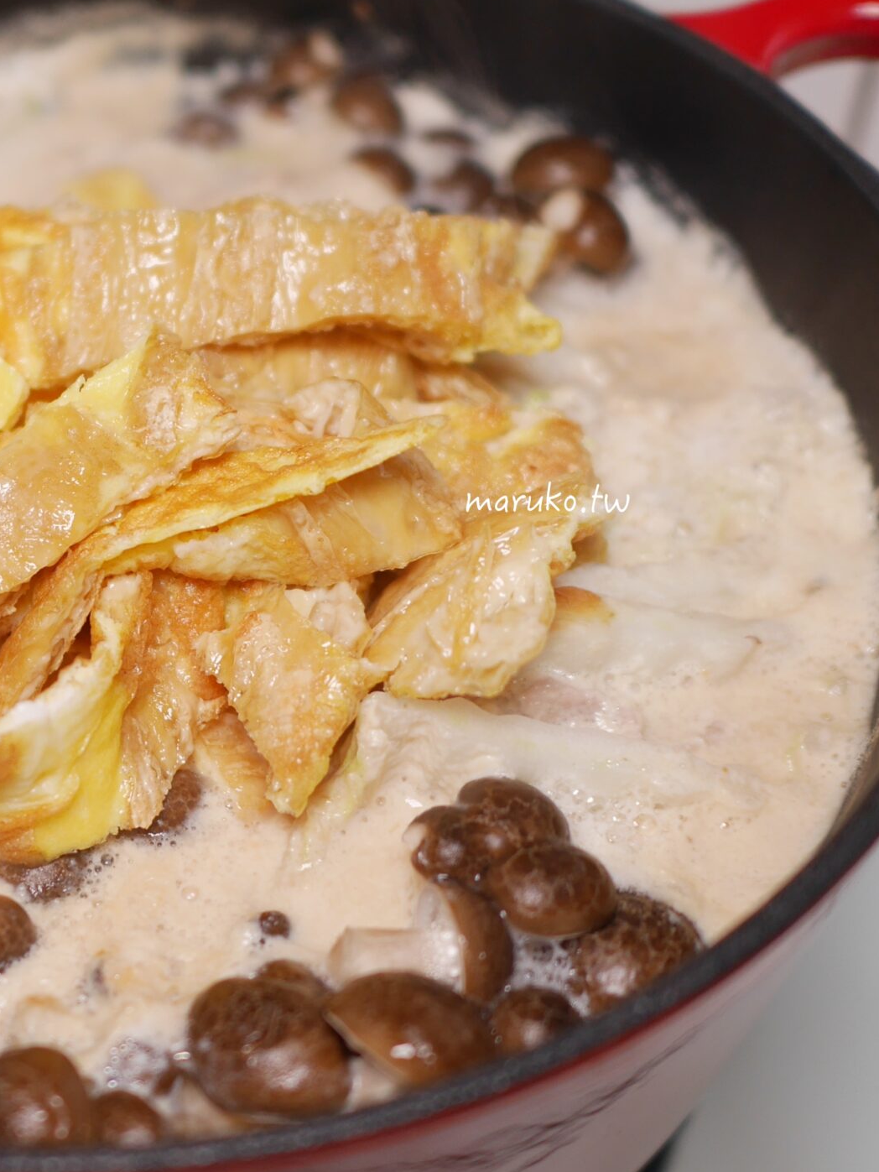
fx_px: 1862
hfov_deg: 25.7
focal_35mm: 55
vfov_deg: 34.9
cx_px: 89
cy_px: 605
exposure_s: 1/100
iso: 200
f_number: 1.8
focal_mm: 15
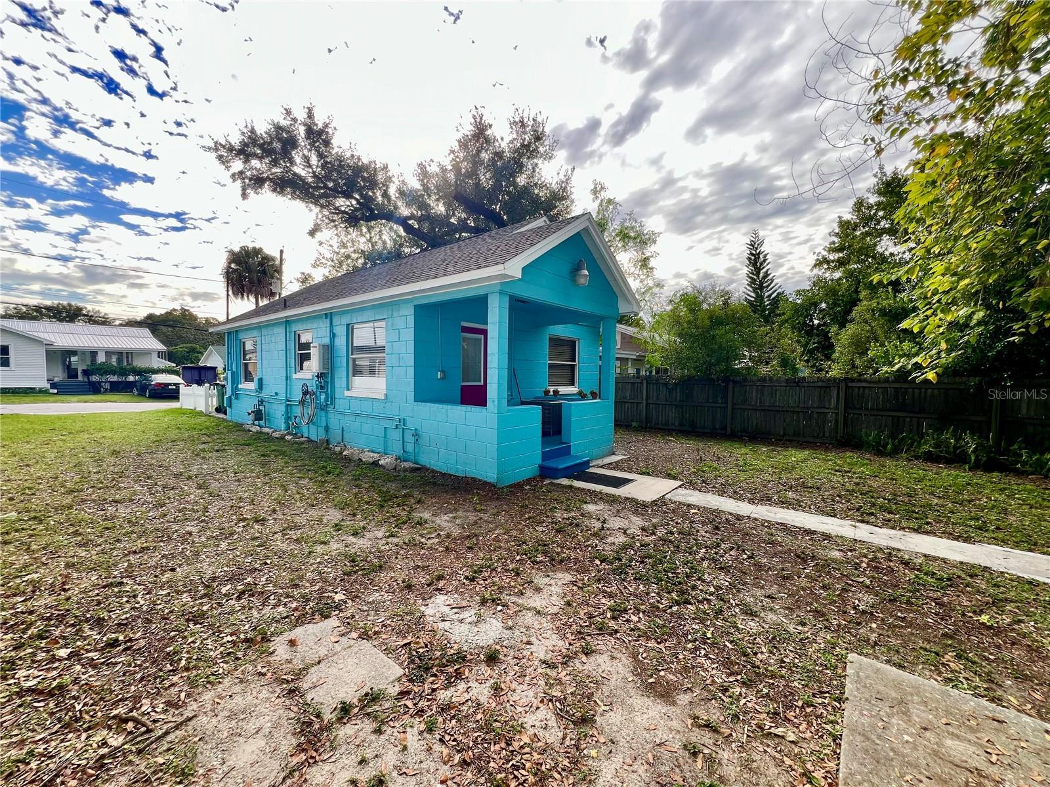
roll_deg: -0.2
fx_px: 394
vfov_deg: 89.9
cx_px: 525
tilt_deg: -2.3
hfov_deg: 106.2
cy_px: 394
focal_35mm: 13
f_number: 1.8
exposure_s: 1/309
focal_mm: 1.57
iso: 32
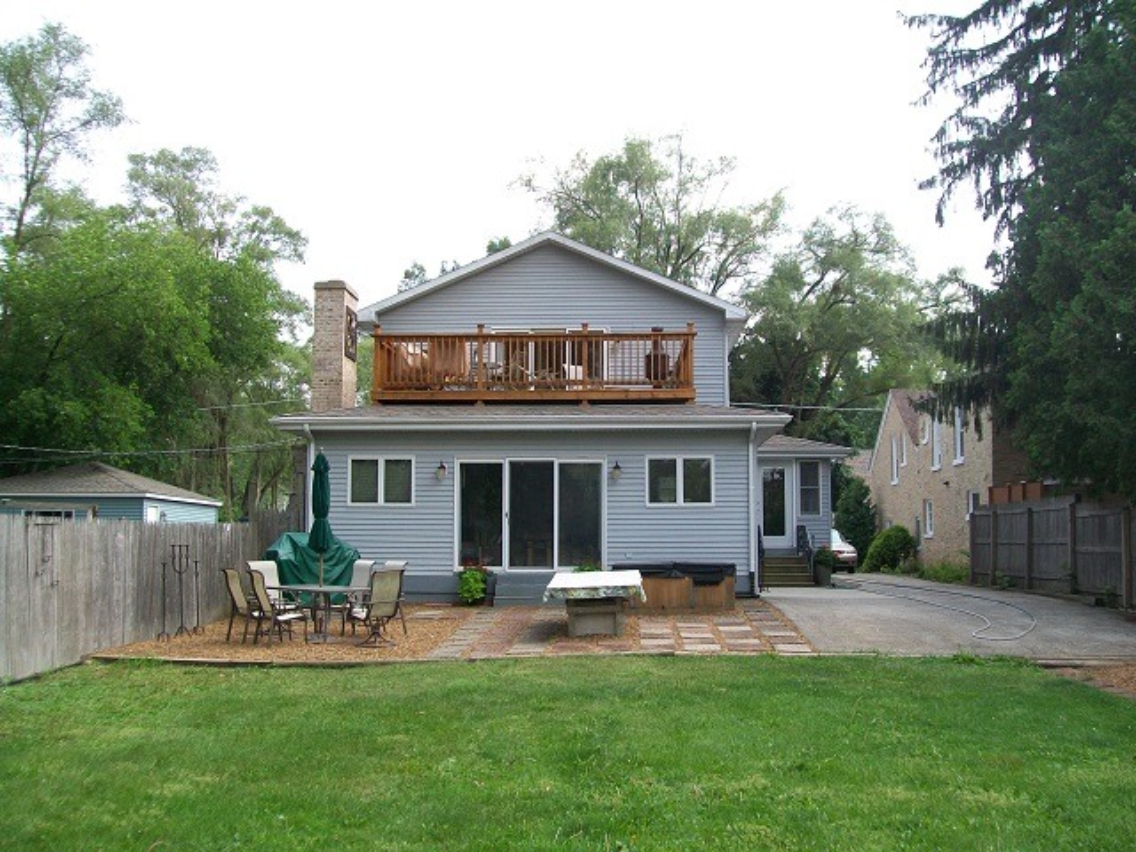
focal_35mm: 36
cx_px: 568
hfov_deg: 51.4
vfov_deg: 39.7
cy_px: 426
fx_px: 1181
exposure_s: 1/250
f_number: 2.7
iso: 64
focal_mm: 6
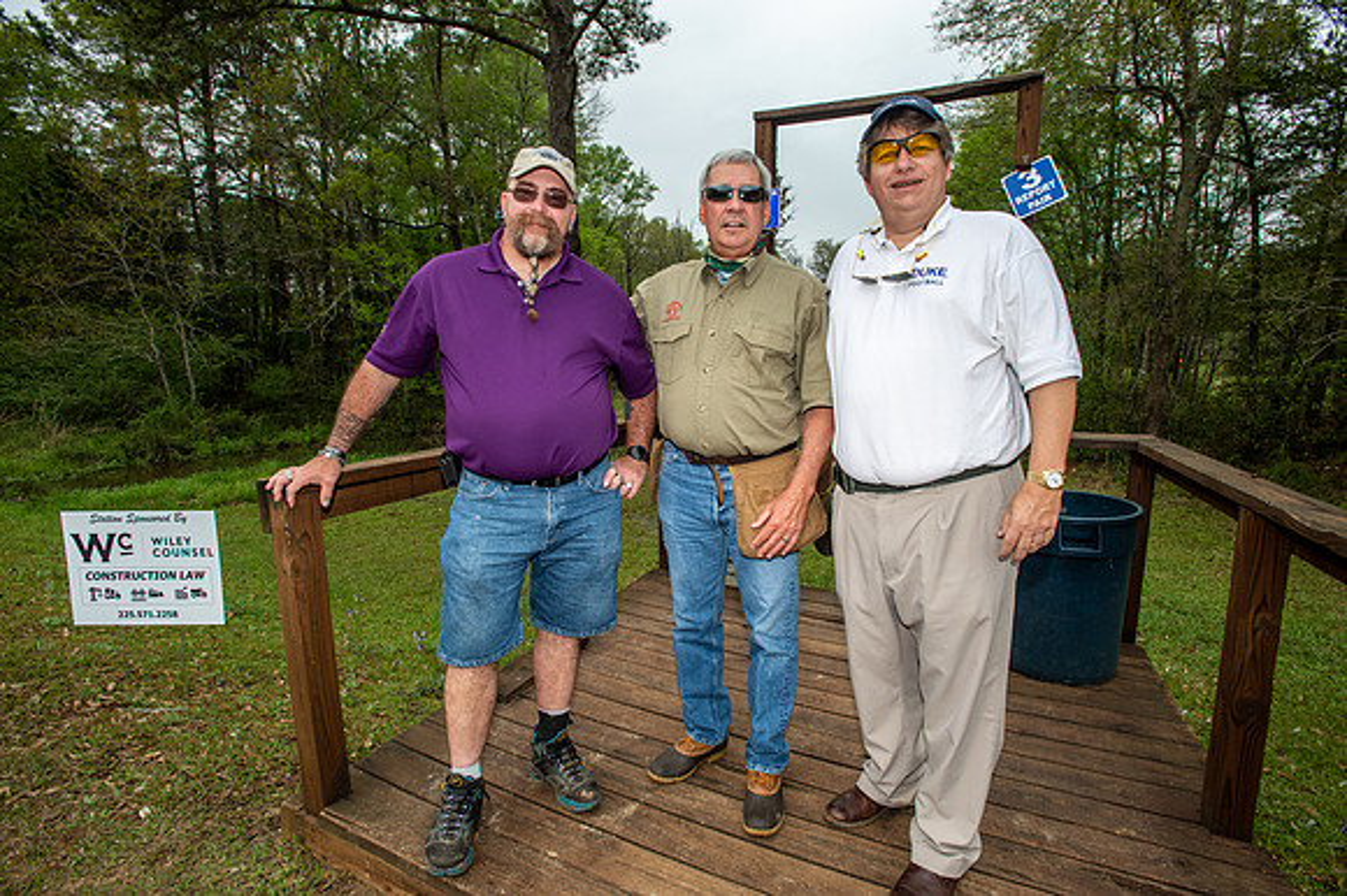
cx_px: 674
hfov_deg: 93.3
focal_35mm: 17
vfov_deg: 70.4
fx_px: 636
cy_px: 448
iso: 400
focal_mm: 17
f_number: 8
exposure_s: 1/640
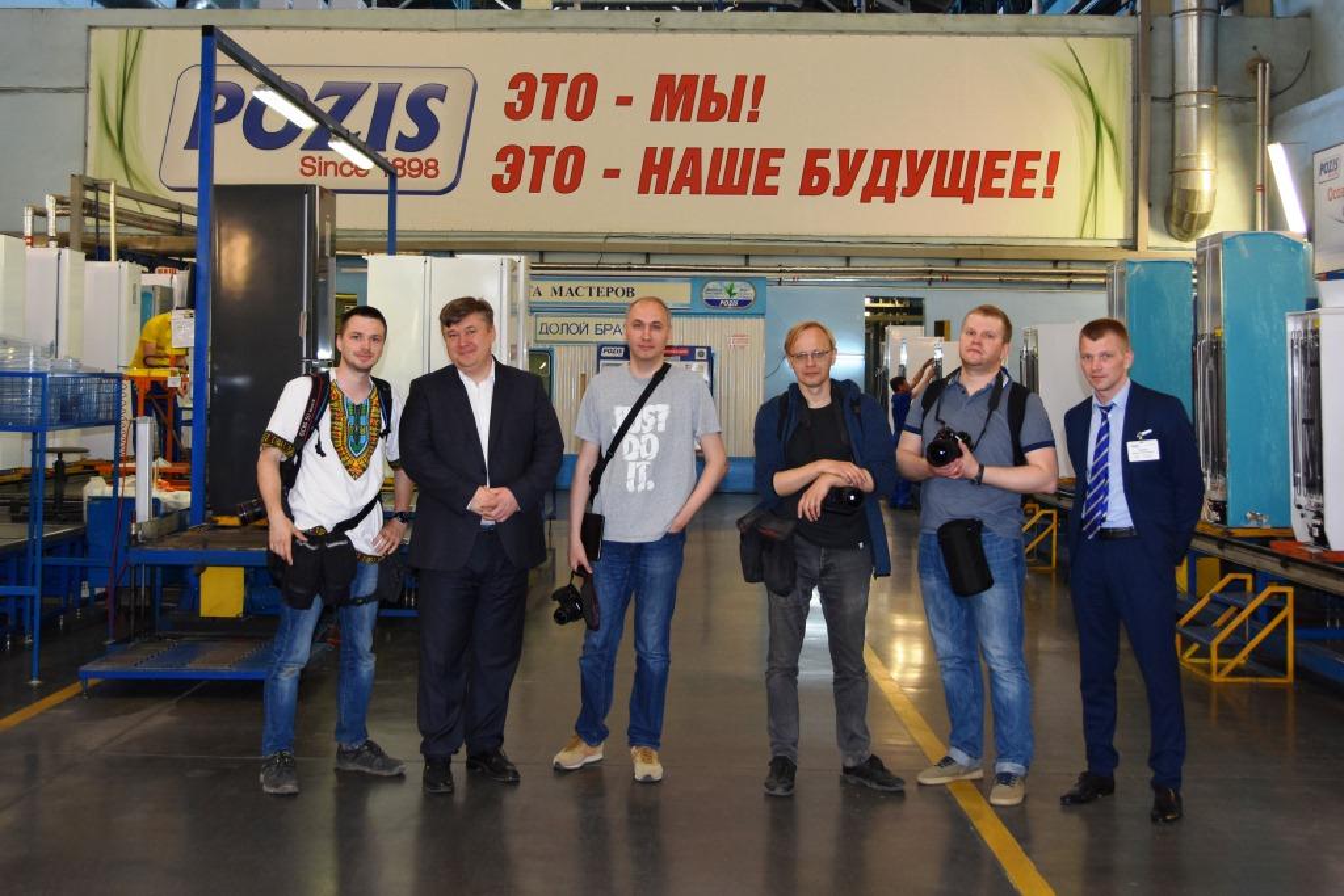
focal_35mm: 33
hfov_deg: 57.2
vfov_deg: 40.0
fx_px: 1232
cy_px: 448
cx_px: 672
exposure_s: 1/80
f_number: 3.8
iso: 400
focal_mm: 22
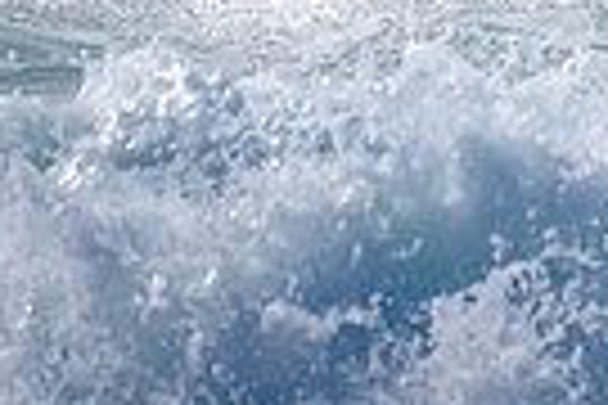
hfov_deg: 0.8
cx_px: 812
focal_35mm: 2627
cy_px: -388
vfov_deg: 0.5
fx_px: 44364
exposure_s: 1/2000
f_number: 5.6
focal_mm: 500
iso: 140
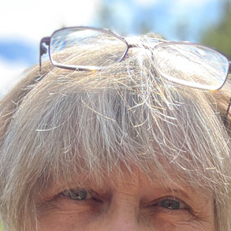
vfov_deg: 27.3
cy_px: 247
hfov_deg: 29.5
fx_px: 438
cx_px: 133
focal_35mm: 58
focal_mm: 2.71
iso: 32
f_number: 2.2
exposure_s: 1/250
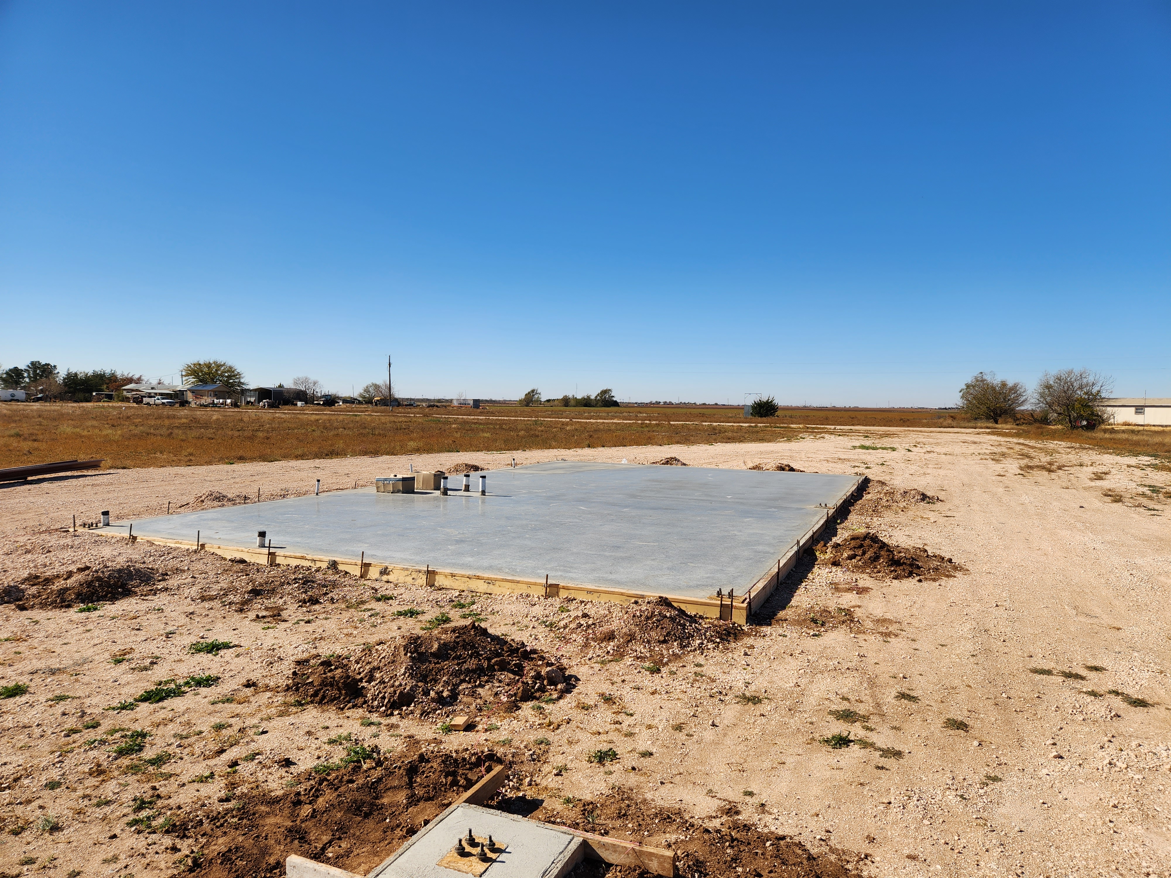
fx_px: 778
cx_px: 586
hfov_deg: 73.9
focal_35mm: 23
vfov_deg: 58.9
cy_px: 439
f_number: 1.8
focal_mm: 5.4
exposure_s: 1/2192
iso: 20
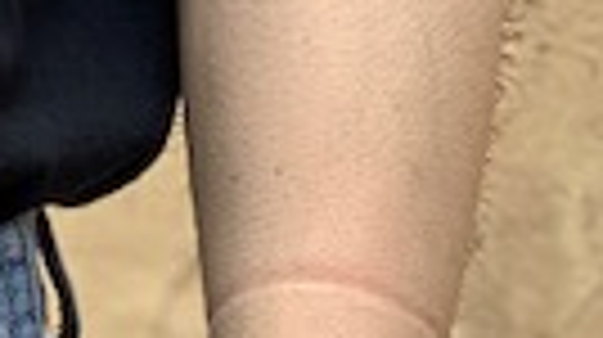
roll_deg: +0.0
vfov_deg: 4.3
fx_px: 4328
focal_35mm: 271
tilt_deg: -11.0
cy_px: 1037
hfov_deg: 7.5
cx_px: -729
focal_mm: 6
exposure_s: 1/122
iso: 32
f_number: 2.4
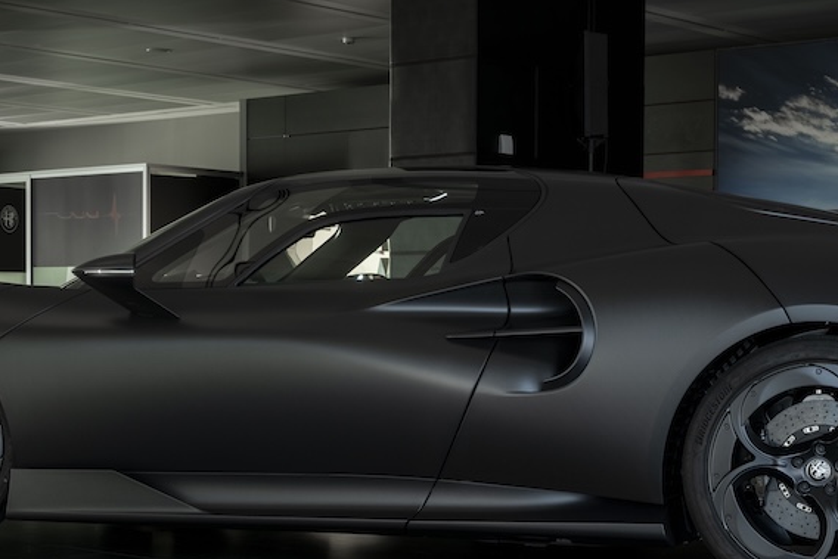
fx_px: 1769
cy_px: 388
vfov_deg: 17.9
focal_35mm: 76
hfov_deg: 26.6
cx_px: 435
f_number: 10
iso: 64
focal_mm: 36
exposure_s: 1
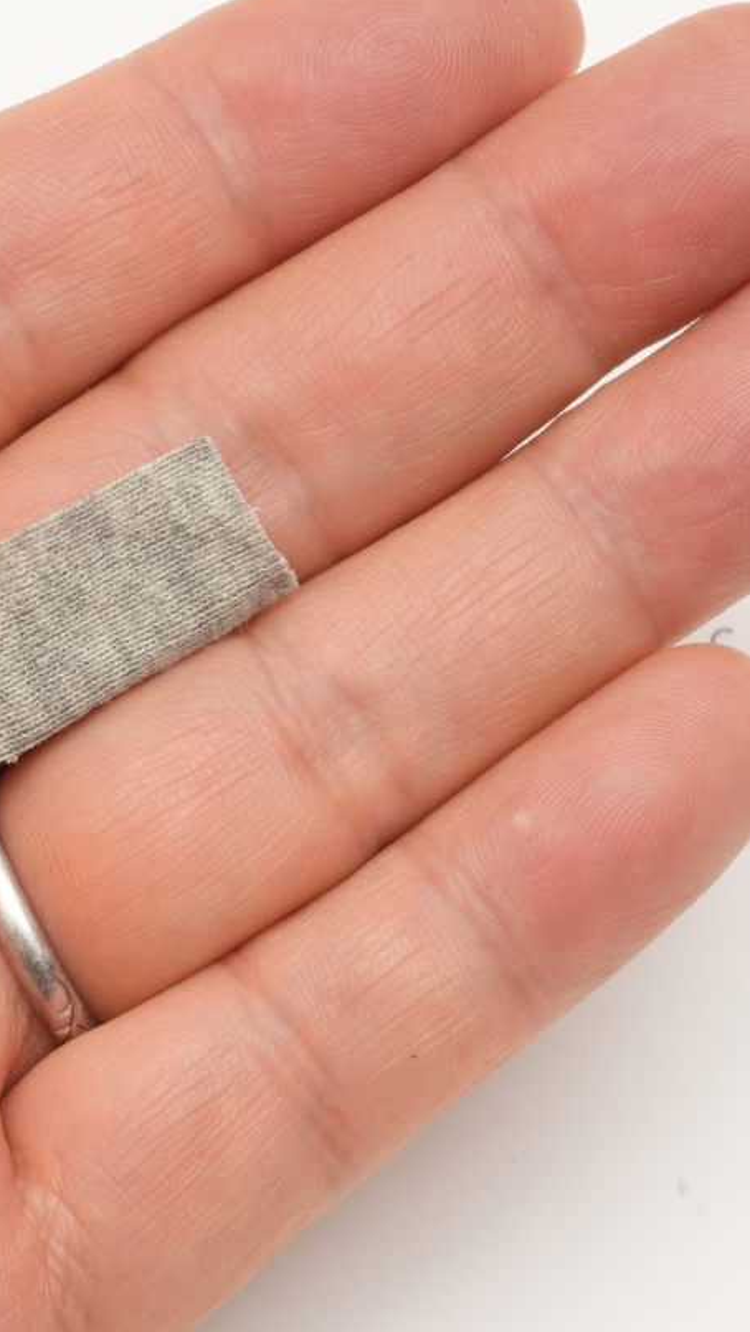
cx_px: 0
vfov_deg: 9.8
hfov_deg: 5.5
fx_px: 7805
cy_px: 641
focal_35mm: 221
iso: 1600
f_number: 22
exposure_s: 1/60
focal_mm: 105
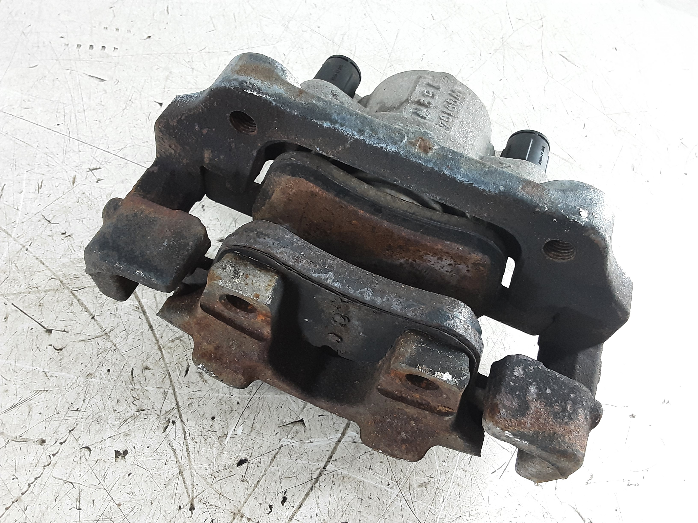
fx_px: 544
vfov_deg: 51.4
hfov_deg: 65.3
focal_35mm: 27
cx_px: 349
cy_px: 262
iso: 200
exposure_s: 1/25
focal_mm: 2.91
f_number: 1.9
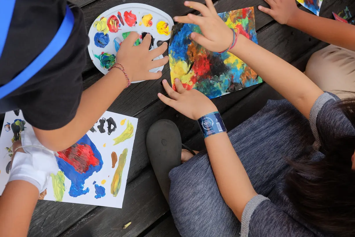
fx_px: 523
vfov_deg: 25.5
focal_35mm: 53
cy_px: 118
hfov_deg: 37.5
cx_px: 178
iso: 800
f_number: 5
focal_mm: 35
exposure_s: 1/250
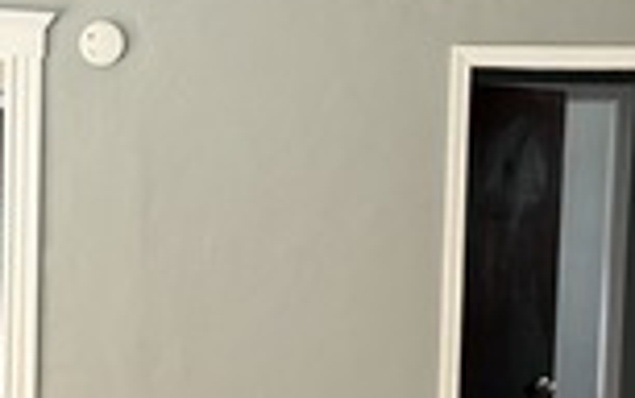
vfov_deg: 11.8
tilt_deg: -2.3
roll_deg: -1.3
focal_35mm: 111
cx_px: 266
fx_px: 1923
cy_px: 325
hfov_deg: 18.7
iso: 160
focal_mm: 6.76
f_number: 1.78
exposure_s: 1/121
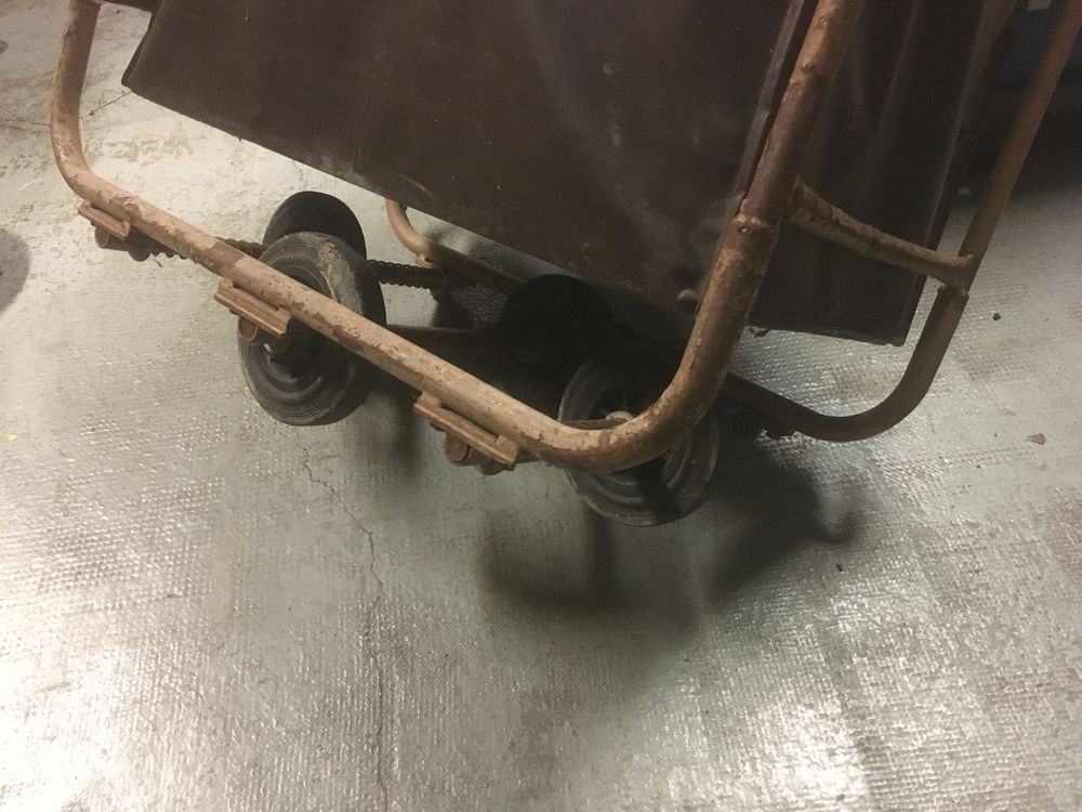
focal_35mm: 29
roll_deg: +2.9
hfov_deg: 61.7
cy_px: 406
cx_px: 541
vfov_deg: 48.2
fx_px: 906
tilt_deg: -44.3
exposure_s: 1/17
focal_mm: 4.15
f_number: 2.2
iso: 400
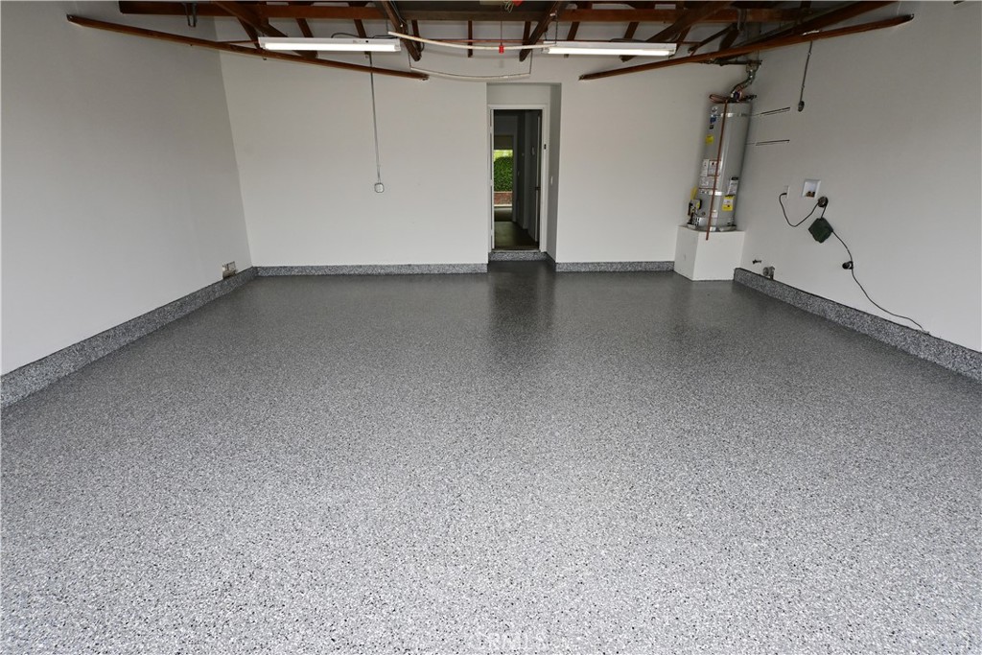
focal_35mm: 18
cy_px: 328
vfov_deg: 67.4
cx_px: 491
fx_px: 491
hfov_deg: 90.0
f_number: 11
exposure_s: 1/125
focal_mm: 12
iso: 560
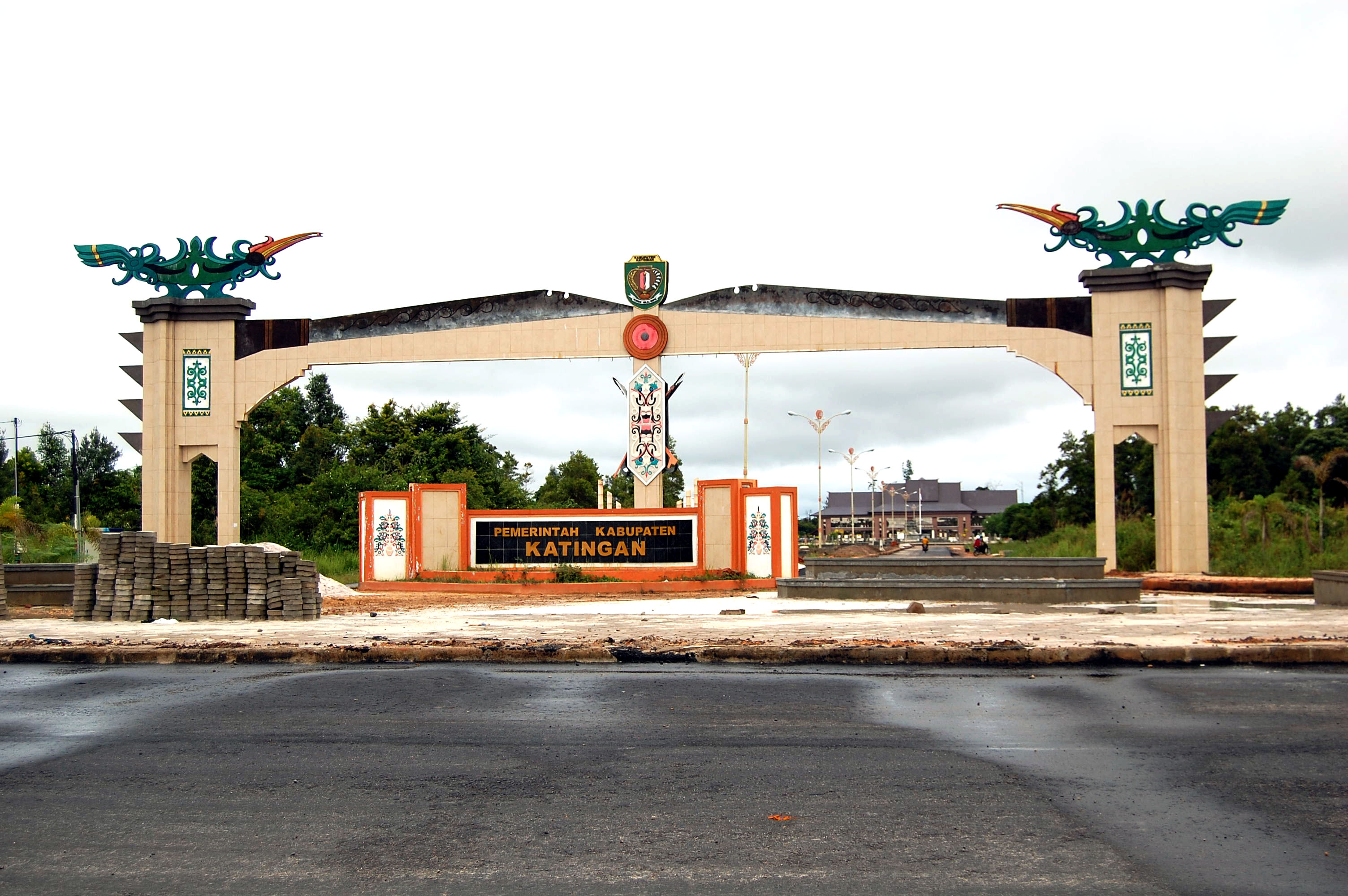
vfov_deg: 29.8
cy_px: 448
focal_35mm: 45
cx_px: 674
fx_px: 1683
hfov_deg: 43.6
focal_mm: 30
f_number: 5
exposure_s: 1/1250
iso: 200
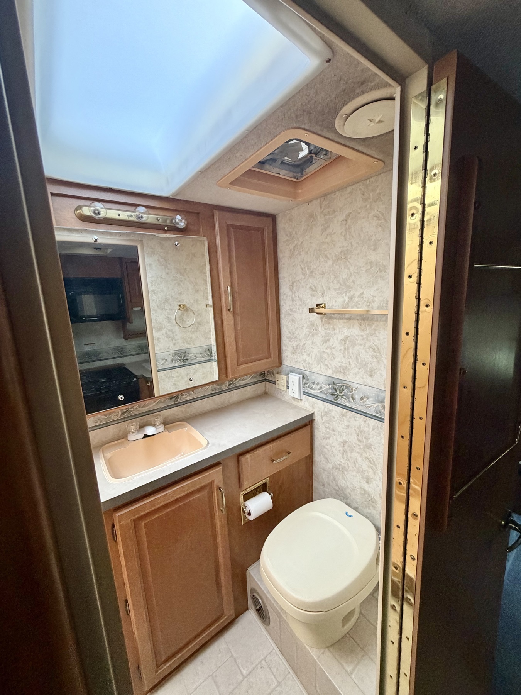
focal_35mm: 14
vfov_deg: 102.1
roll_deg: +0.4
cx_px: 260
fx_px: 281
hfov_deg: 85.7
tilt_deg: -9.7
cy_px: 348
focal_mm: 2.22
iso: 320
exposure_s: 1/61
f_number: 2.2
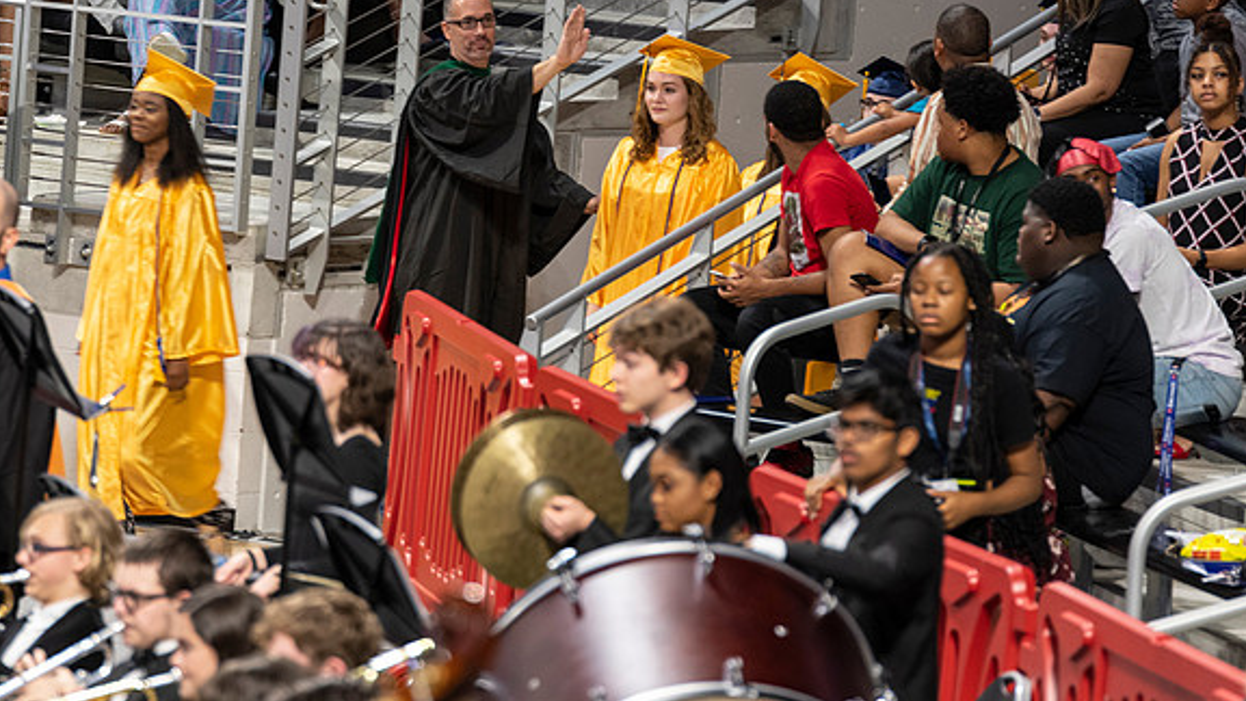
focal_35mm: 311
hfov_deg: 6.9
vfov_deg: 3.9
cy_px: 137
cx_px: 597
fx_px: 10275
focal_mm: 200
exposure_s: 1/100
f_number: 3.5
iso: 1000
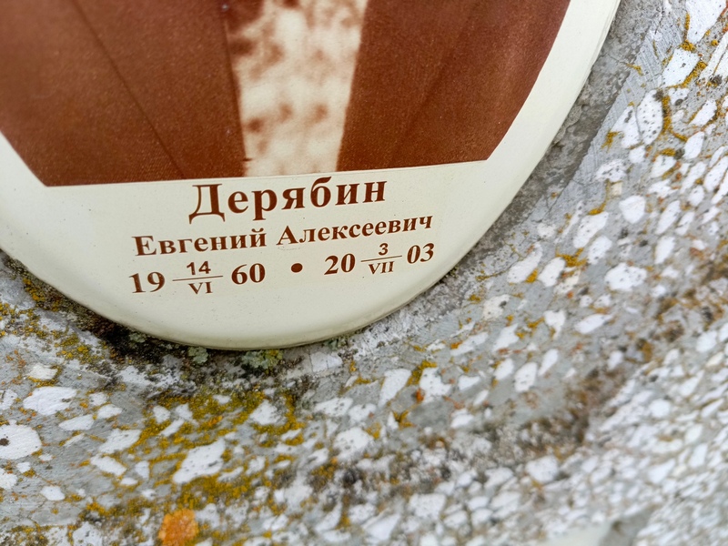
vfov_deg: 54.9
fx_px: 526
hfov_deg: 69.4
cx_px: 364
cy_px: 273
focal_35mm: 25
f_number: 1.69
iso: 106
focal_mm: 4.76
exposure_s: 1/186
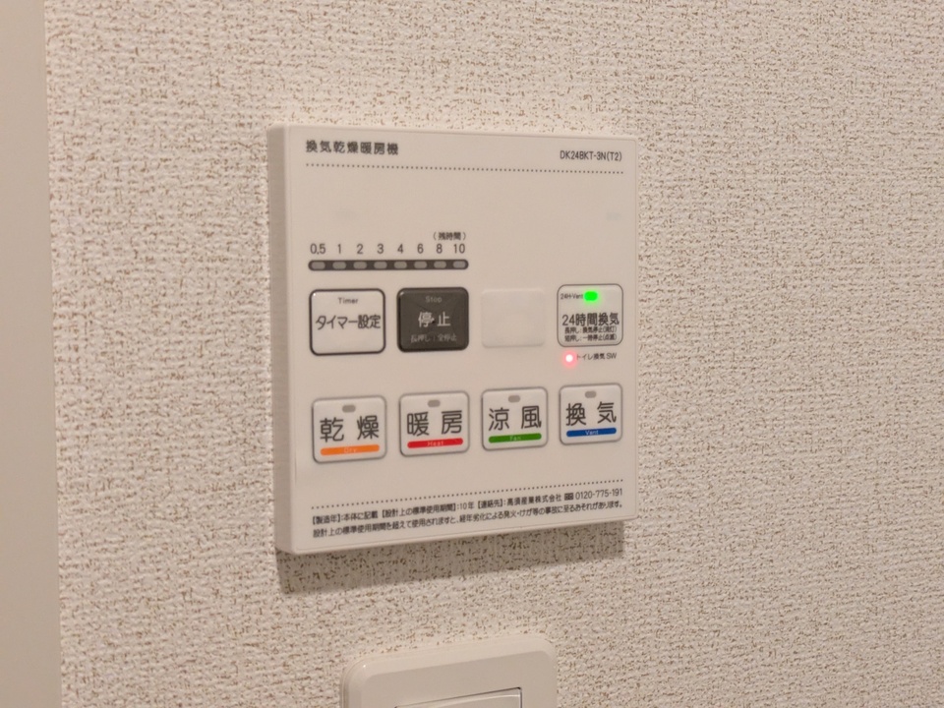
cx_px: 472
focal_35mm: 51
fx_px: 1391
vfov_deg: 28.6
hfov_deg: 37.5
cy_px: 354
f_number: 1.89
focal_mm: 5.43
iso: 389
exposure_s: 1/50
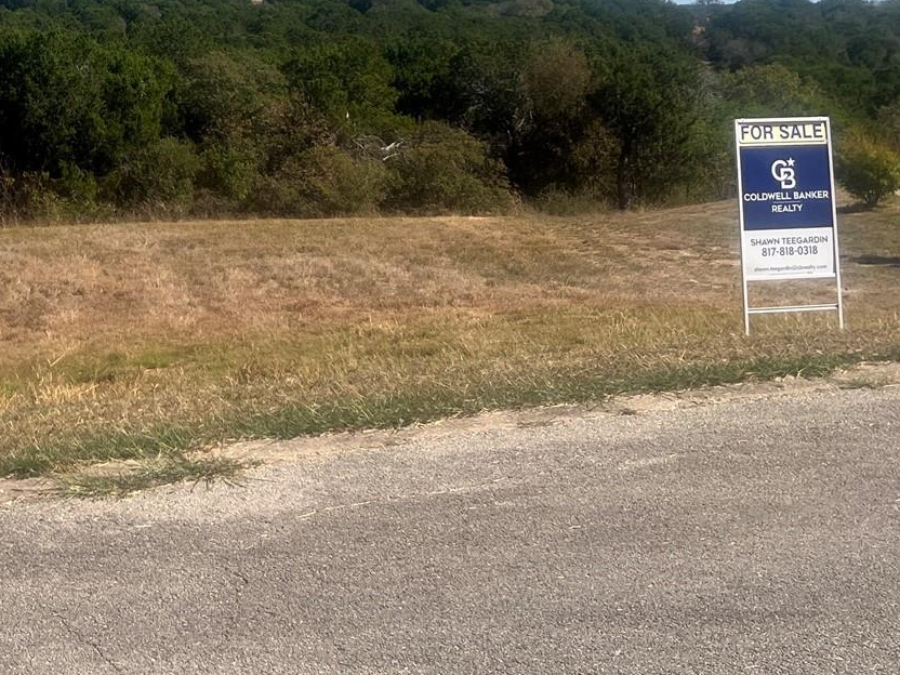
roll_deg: +0.2
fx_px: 1664
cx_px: 22
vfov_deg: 21.7
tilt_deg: +4.5
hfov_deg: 28.6
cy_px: -65
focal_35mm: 64
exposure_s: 1/4651
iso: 50
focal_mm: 5.1
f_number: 1.6
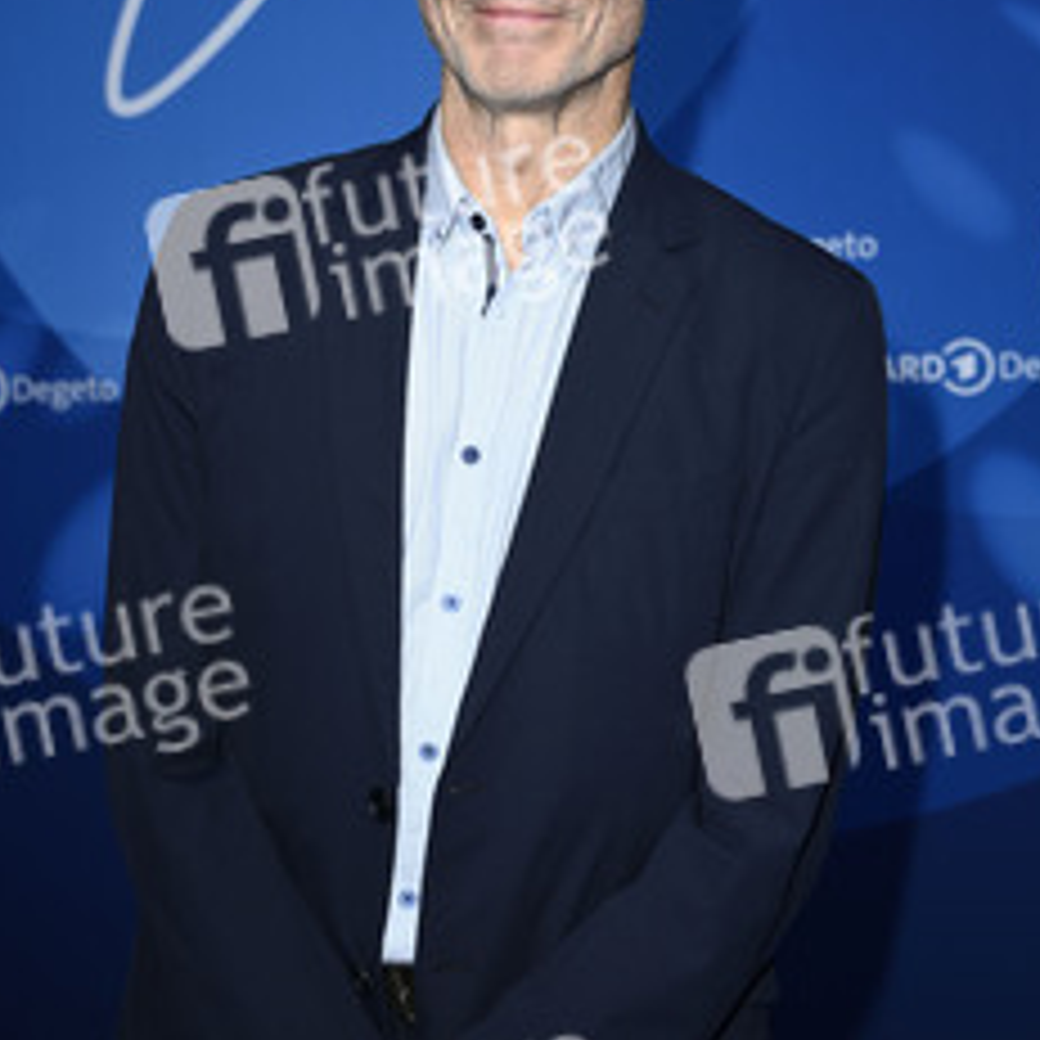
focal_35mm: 103
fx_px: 3501
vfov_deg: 16.9
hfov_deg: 16.9
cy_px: 468
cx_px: 509
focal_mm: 70
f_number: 6.3
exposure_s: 1/250
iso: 640
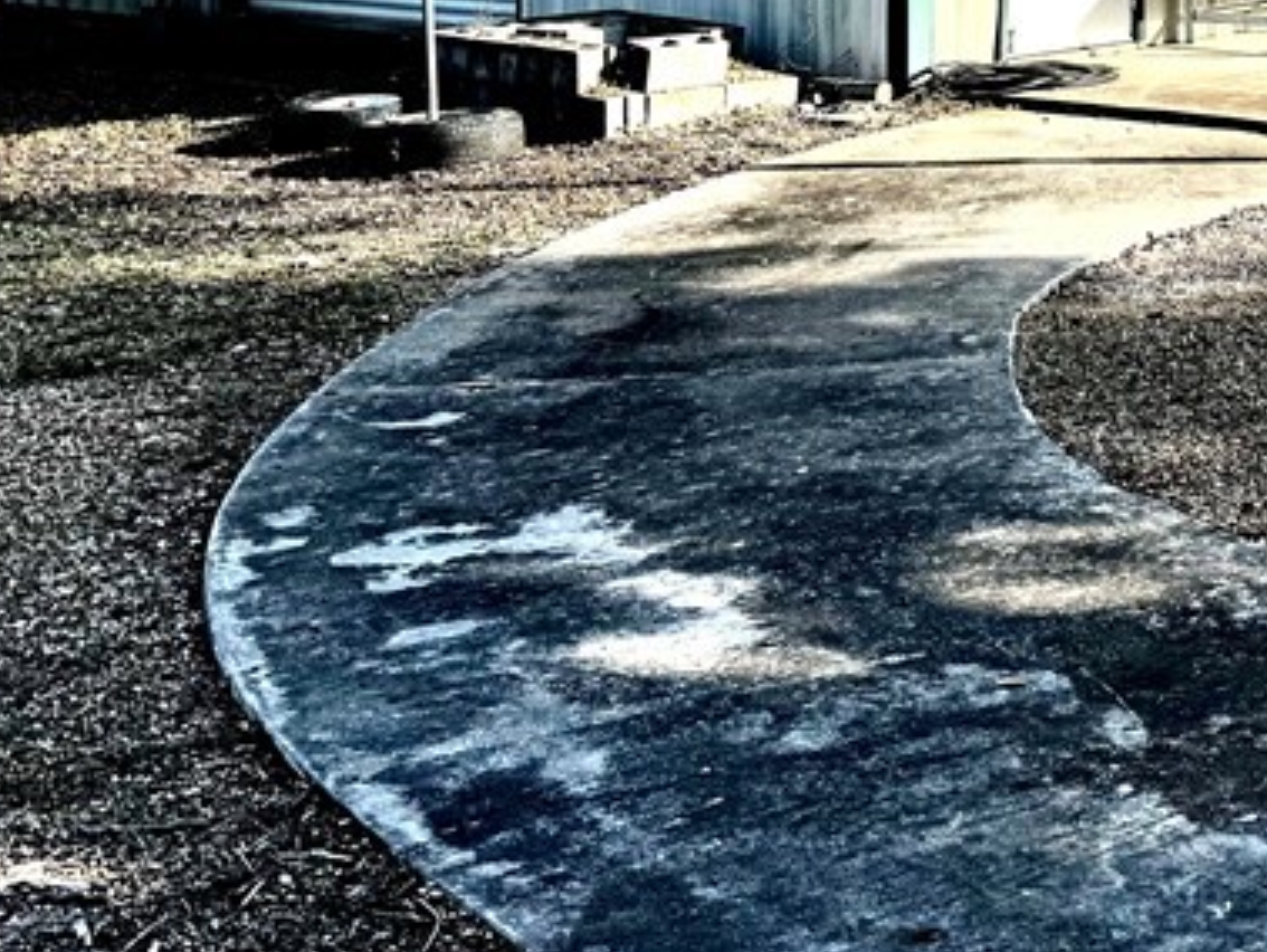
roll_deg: +0.4
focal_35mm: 65
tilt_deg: +1.6
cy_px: -278
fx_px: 2381
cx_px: 1451
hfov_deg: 26.9
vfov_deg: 20.7
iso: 80
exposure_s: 1/3413
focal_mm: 6.76
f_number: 1.78
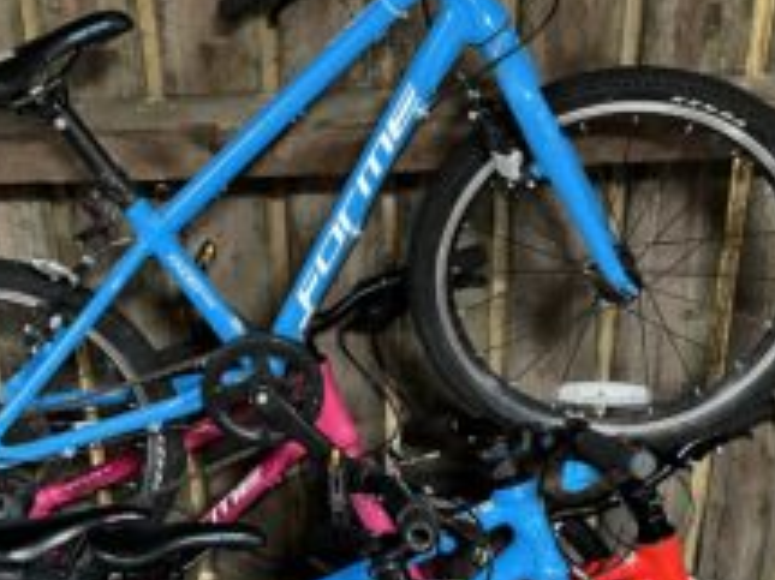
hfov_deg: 32.9
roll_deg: +6.0
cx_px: 238
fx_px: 1298
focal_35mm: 58
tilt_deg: -34.5
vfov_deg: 25.1
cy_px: 389
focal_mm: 5.1
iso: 640
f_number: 1.6
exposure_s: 1/30
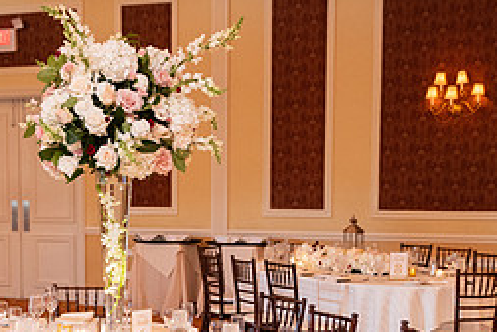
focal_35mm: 76
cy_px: 299
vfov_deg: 17.7
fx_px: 1049
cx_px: 183
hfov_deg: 26.6
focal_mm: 33
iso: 3200
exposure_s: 1/80
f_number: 2.8
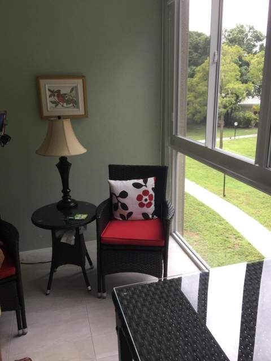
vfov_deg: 61.7
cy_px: 180
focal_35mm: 29
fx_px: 303
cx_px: 136
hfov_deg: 48.2
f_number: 2.2
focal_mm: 4.15
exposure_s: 1/120
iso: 40
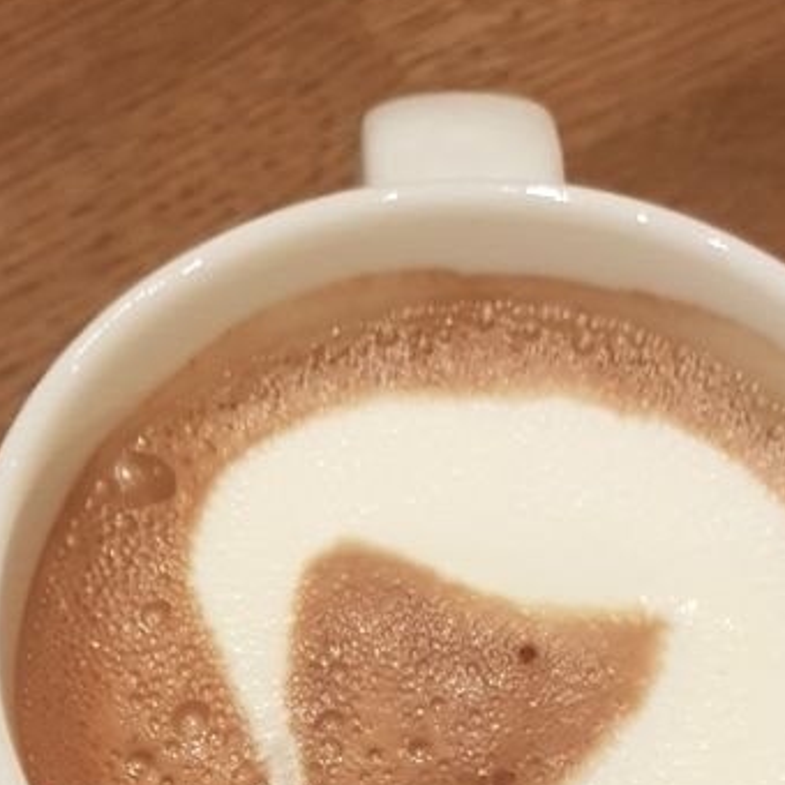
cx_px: 194
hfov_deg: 16.0
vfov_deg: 13.5
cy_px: 1630
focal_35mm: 108
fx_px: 2771
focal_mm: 4.2
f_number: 1.7
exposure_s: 1/100
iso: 80
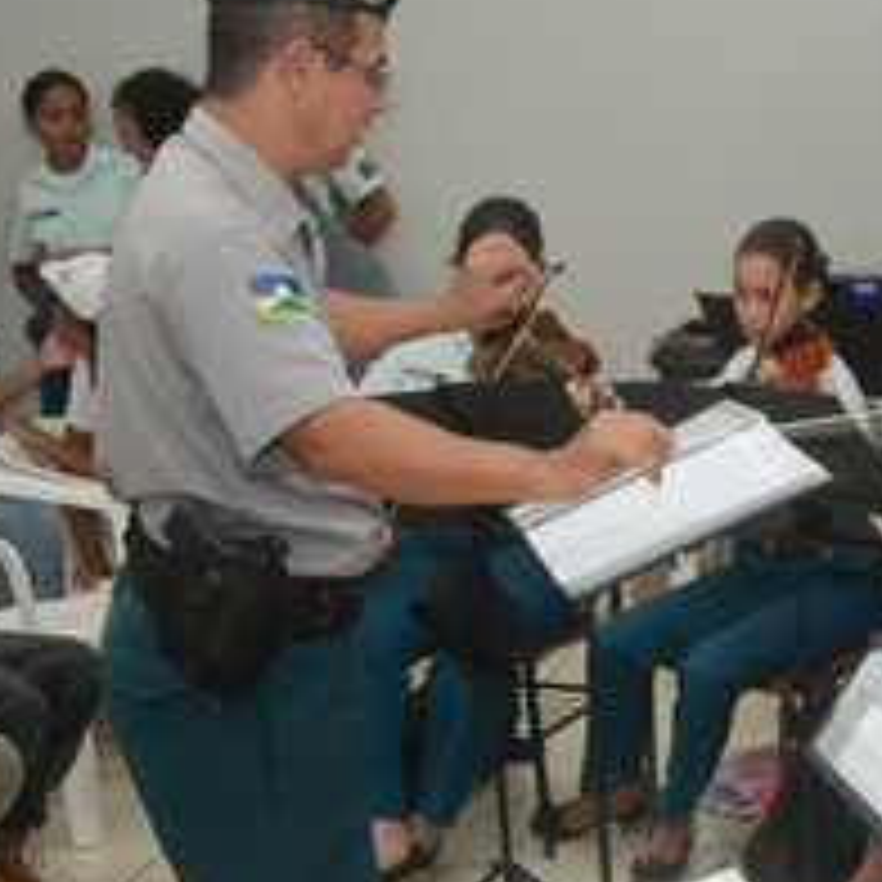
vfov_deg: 22.7
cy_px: 531
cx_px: 981
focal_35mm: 76
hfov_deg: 21.5
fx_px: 2191
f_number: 3.8
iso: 1600
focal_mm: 26
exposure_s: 1/80
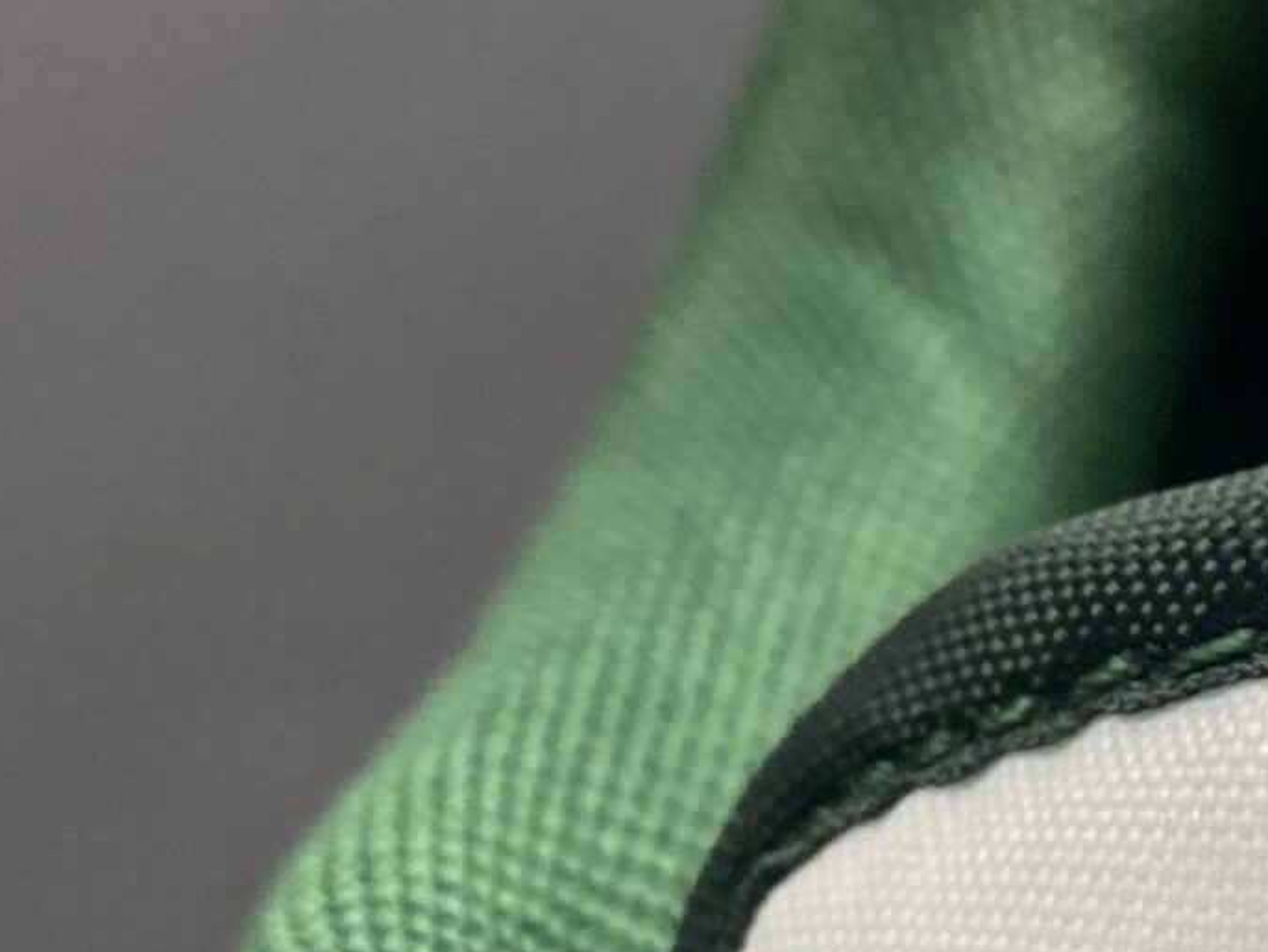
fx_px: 3554
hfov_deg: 19.4
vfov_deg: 15.0
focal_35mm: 97
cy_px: 945
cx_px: 1408
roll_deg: -2.4
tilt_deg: -37.9
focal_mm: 4.25
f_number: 1.8
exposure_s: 1/100
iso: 125
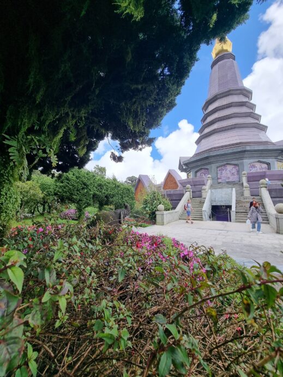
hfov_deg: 89.9
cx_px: 142
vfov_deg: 106.2
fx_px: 142
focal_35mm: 13
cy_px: 188
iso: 50
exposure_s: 1/858
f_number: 2.2
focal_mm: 2.2
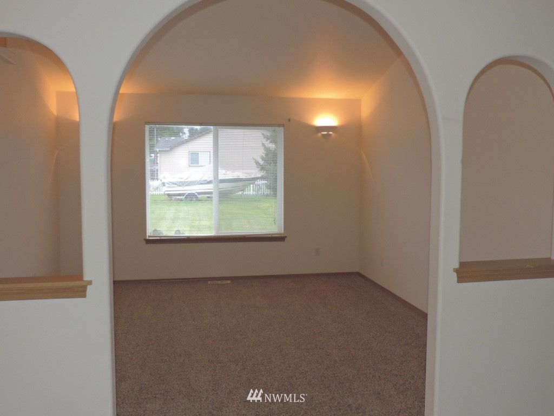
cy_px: 208
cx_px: 277
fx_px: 528
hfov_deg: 55.4
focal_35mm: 33
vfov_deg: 42.9
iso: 320
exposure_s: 1/50
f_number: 3.2
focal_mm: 5.8
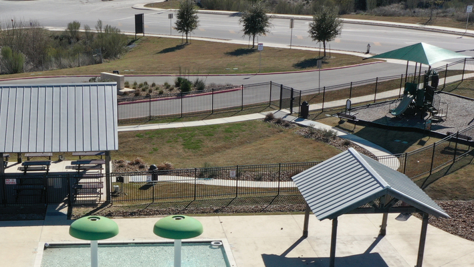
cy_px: 298
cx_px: 108
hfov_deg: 30.8
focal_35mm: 67
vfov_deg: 17.4
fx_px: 842
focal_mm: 10.26
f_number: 6.3
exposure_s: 1/500
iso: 100
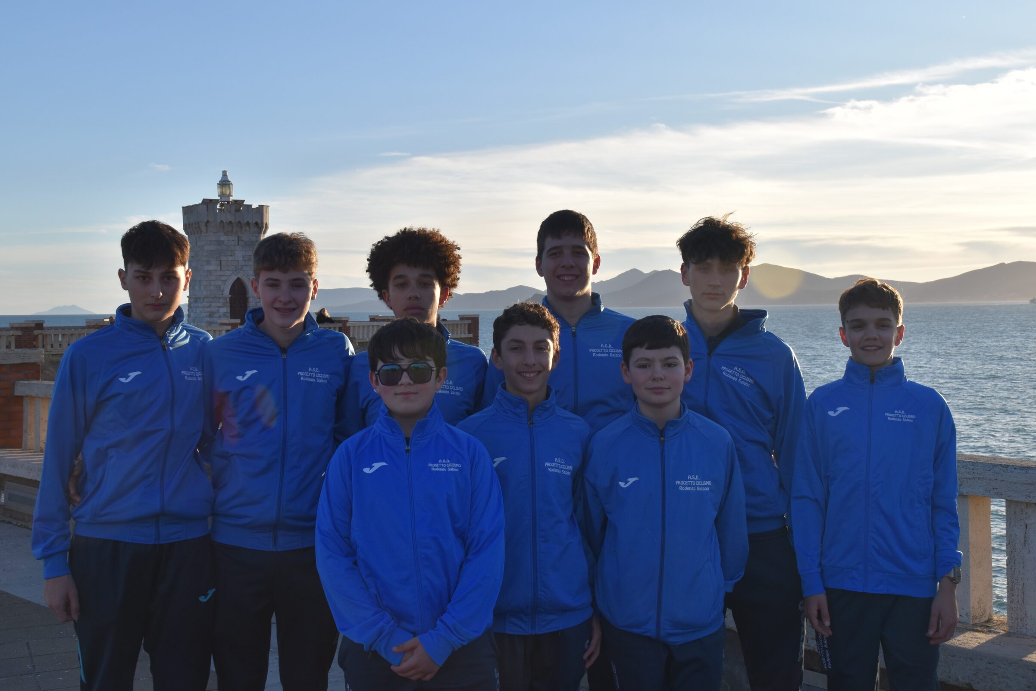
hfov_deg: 39.9
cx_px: 517
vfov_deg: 27.2
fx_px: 1425
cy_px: 334
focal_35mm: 50
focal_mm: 31
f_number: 8
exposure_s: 1/250
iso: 200
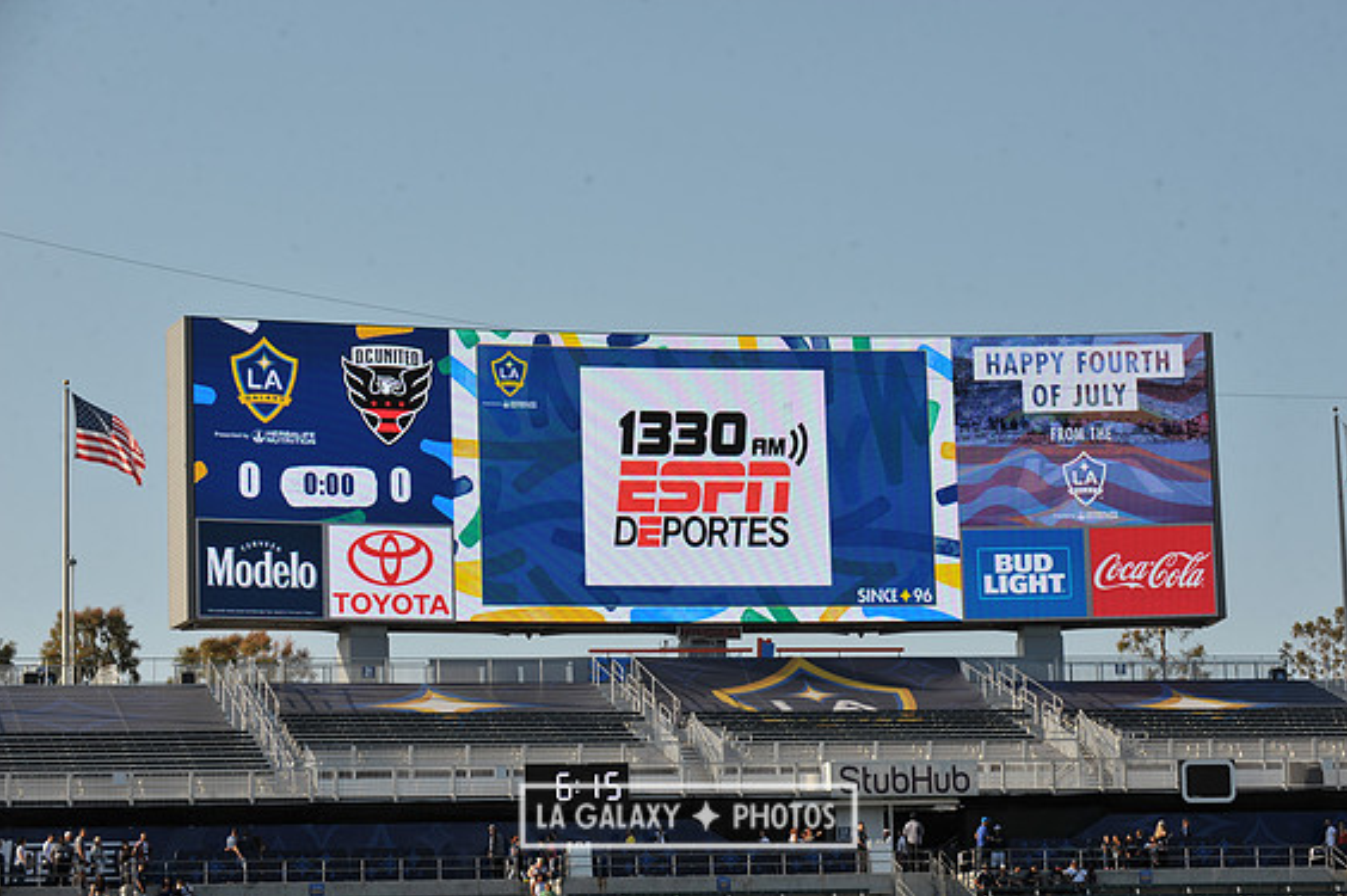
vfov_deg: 12.7
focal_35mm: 108
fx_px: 4037
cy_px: 456
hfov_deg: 18.9
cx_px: 688
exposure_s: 1/400
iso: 200
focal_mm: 105
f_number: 10
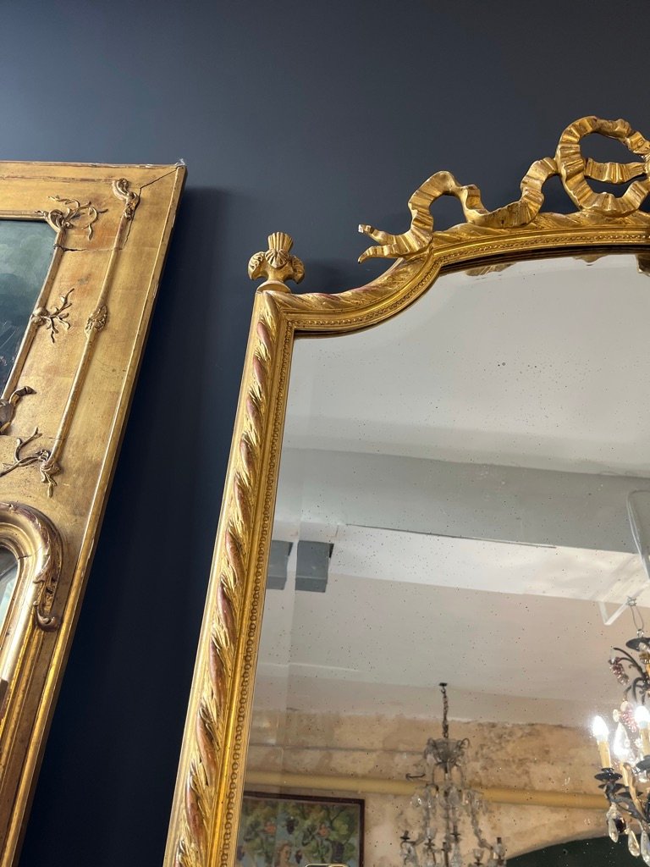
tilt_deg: +28.6
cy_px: 434
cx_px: 325
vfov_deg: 67.3
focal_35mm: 26
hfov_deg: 53.1
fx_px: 651
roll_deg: -2.3
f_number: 1.6
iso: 125
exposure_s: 1/121
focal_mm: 5.1
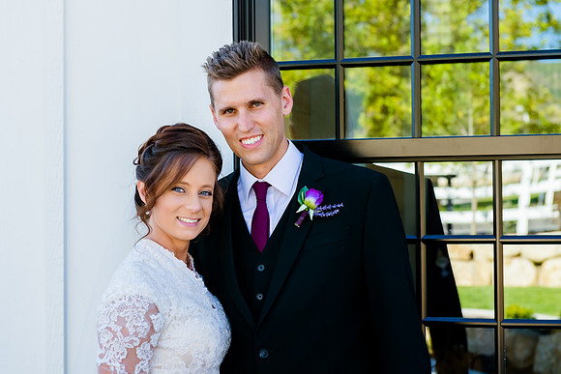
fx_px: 1227
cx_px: 253
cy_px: 171
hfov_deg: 25.7
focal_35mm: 79
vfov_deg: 17.3
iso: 250
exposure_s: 1/200
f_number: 5.6
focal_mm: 70
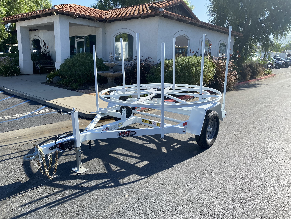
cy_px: 110
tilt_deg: -14.0
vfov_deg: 53.1
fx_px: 219
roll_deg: -1.7
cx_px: 146
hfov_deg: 67.3
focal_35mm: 26
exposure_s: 1/1678
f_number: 1.8
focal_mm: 4.25
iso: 32
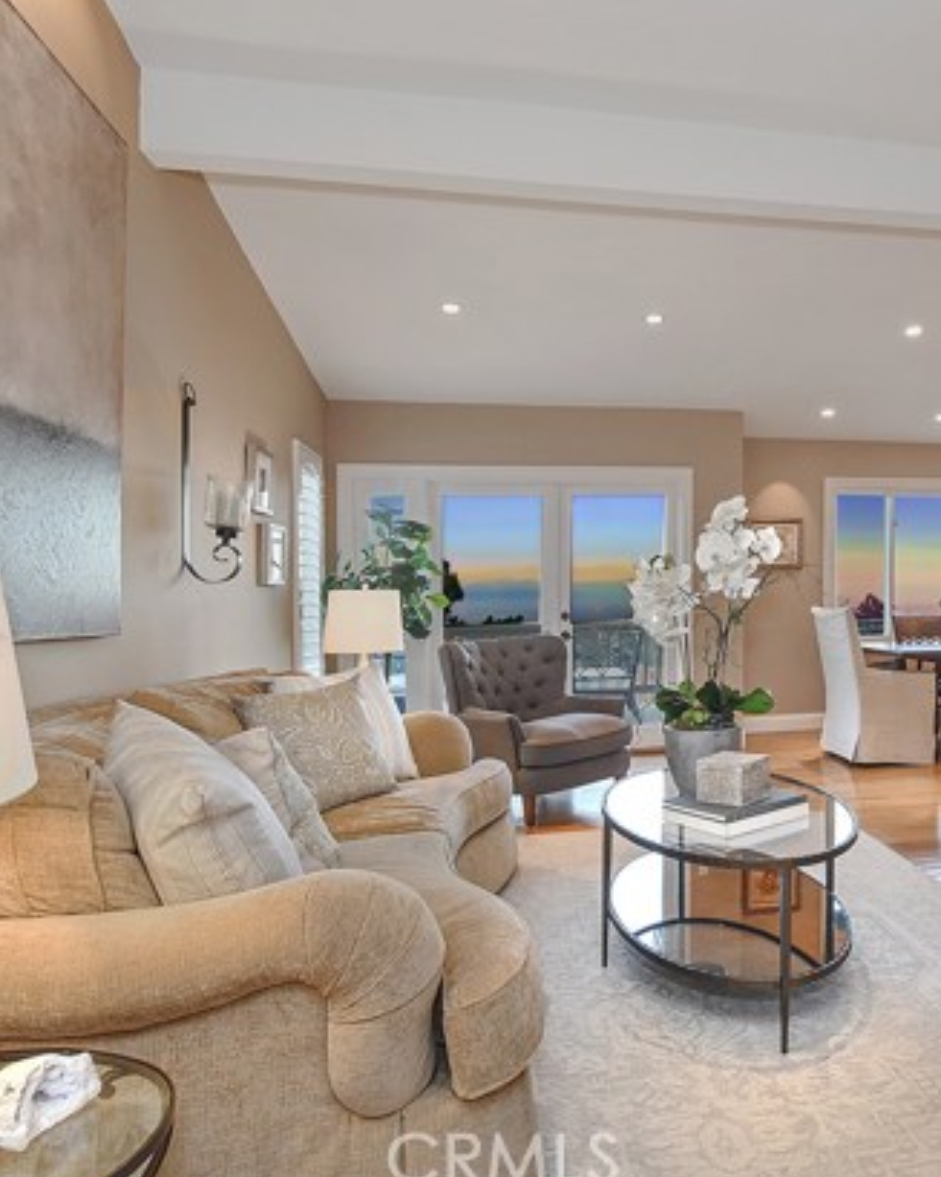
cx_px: 734
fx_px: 766
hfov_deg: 58.9
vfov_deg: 75.1
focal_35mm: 22
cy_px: 587
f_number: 8
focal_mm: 10
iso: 1000
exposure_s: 1/25
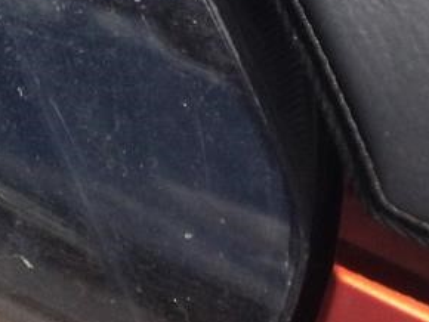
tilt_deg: -39.5
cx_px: -457
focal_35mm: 128
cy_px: -258
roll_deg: +2.1
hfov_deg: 13.1
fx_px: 1588
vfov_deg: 10.9
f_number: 2.2
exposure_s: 1/2415
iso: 32
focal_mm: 4.15
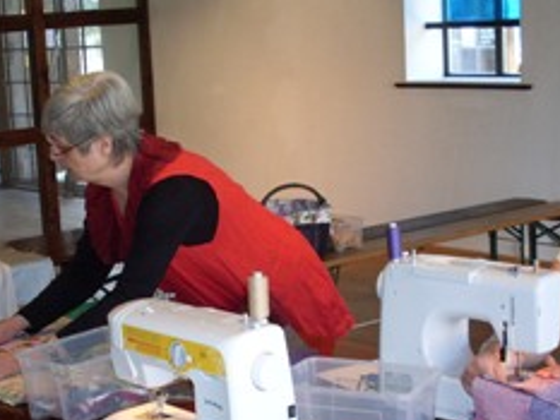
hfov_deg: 26.7
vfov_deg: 20.0
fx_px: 1182
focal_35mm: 73
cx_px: 262
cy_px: 317
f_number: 2.8
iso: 100
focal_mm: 6.3
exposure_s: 1/45
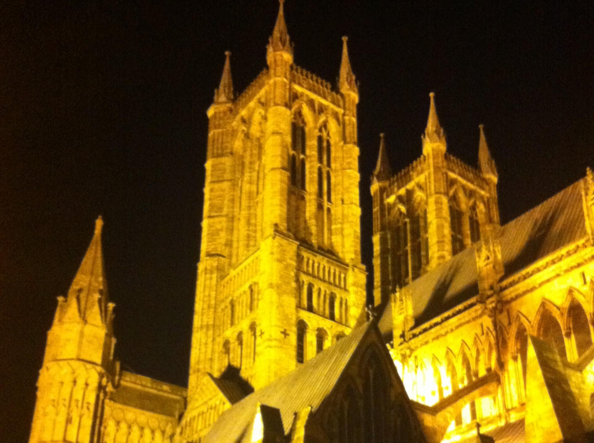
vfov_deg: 40.6
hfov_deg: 52.7
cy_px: 222
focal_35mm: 35
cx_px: 297
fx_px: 600
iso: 800
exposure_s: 1/15
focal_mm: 3.85
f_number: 2.8
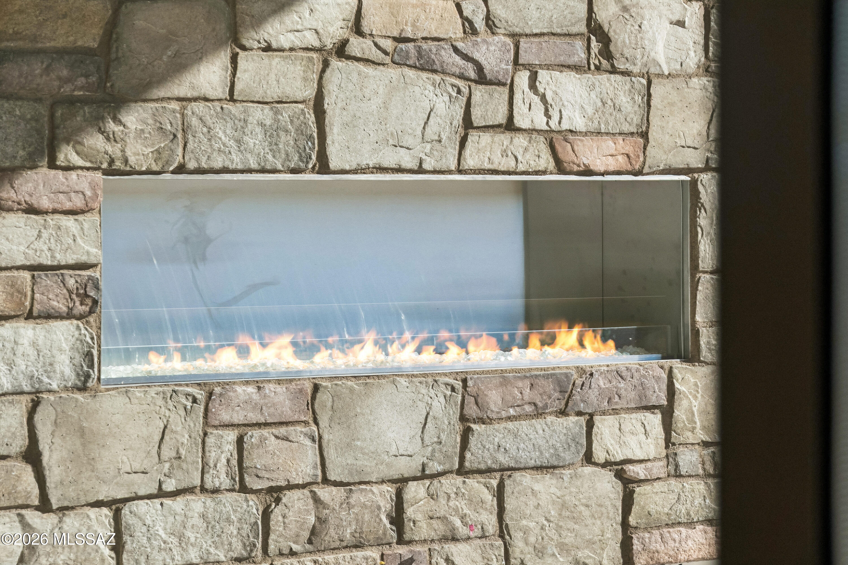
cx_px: 424
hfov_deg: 17.8
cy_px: 282
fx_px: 2709
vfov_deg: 11.9
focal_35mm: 115
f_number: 5.9
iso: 400
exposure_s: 1/1250
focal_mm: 77
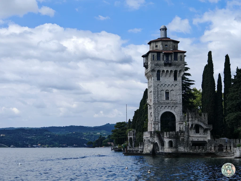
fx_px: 599
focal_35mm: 86
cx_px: 120
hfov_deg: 22.8
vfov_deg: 17.2
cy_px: 90
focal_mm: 15.38
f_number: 2.6
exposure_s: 1/310
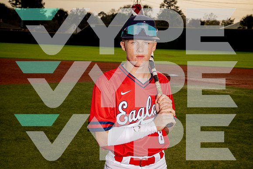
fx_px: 492
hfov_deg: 28.8
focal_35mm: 70
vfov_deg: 19.5
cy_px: 84
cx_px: 126
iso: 250
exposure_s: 1/250
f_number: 11
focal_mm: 70
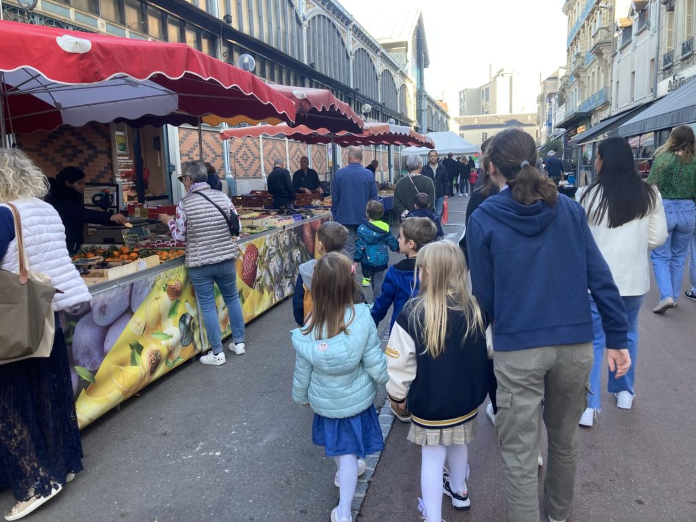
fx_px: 563
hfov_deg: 63.4
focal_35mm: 28
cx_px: 348
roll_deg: +2.0
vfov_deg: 49.7
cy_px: 261
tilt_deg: -7.4
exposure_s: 1/121
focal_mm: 3.99
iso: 50
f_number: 1.8
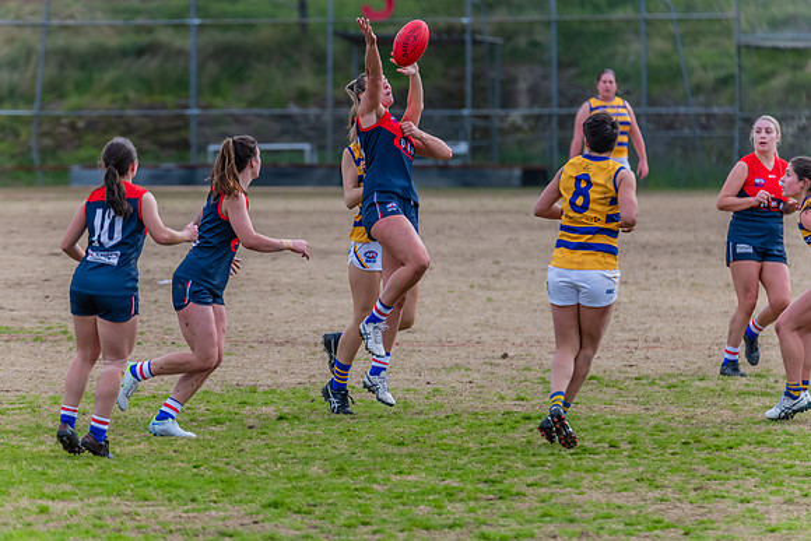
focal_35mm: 392
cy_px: 288
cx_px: 372
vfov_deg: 3.5
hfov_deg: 5.3
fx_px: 8836
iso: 800
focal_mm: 360
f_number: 6.3
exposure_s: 1/1600
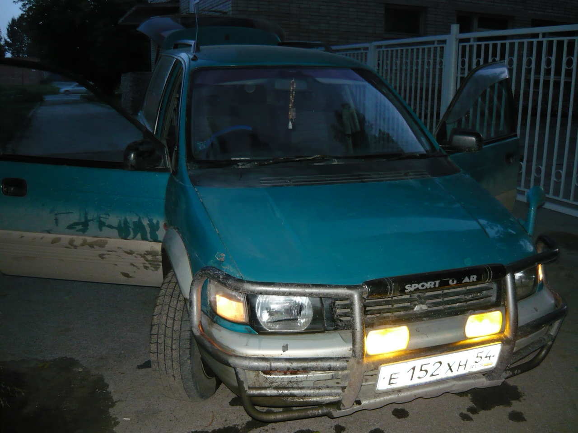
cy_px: 216
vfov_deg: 42.9
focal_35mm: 33
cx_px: 289
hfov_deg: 55.4
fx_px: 551
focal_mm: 5.5
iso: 250
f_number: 2.8
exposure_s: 1/30
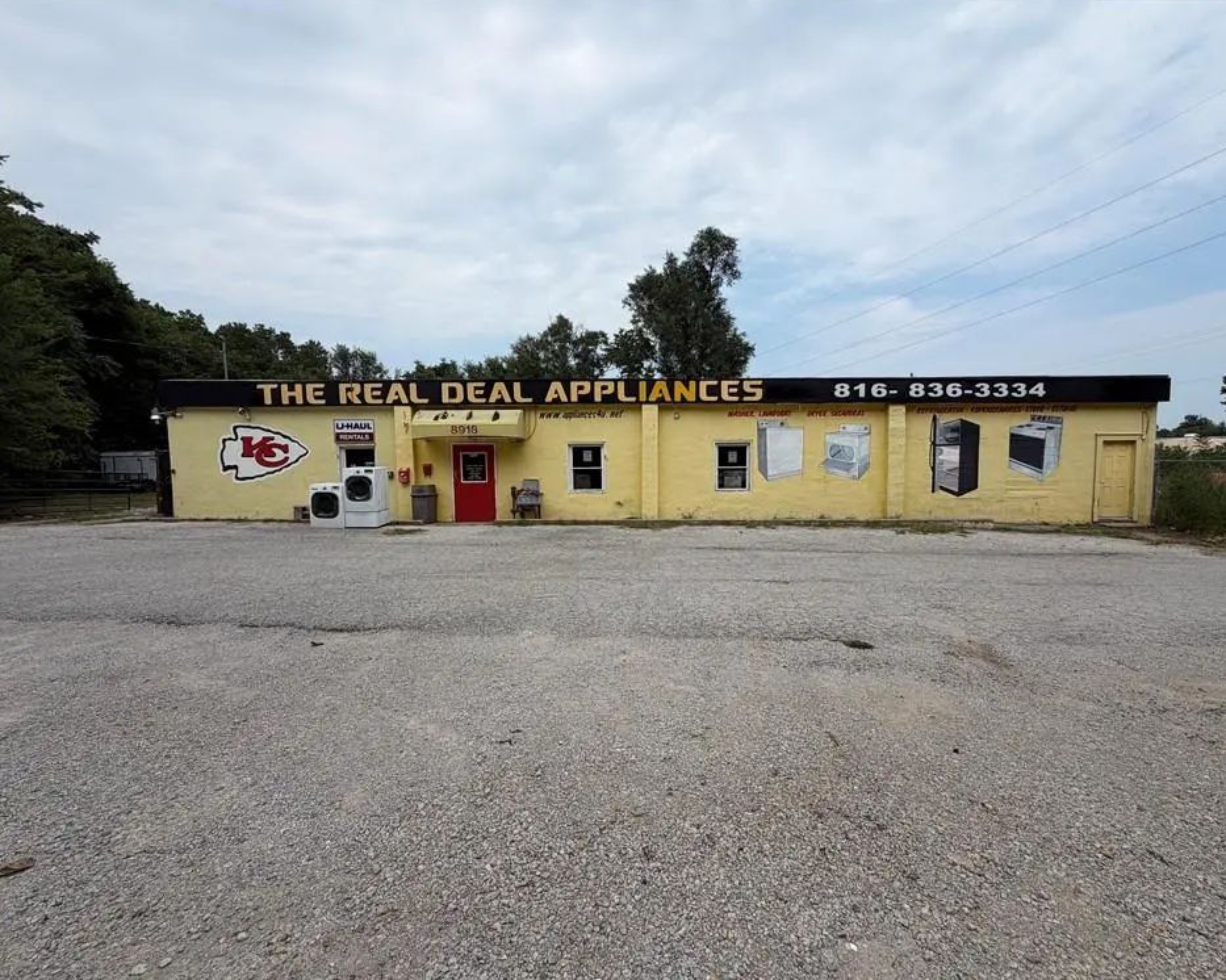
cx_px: 662
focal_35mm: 15
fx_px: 544
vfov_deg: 84.0
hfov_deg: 96.6
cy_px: 498
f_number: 2.2
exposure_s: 1/1087
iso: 20
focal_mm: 2.22
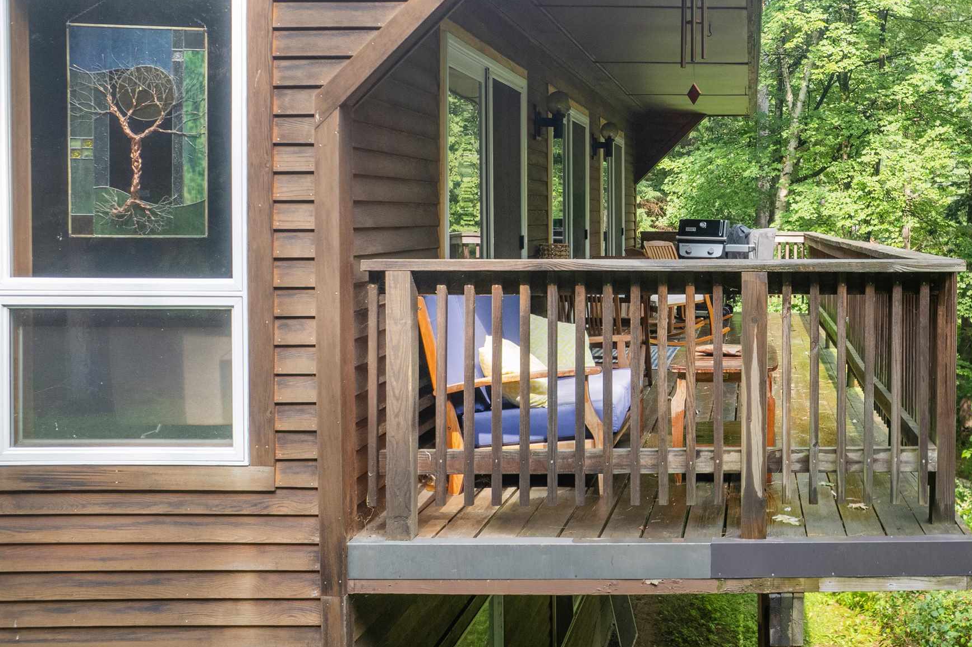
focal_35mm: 39
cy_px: 237
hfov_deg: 47.0
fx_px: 1053
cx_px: 771
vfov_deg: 34.0
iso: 100
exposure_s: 1/20
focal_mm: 8.38
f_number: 2.8
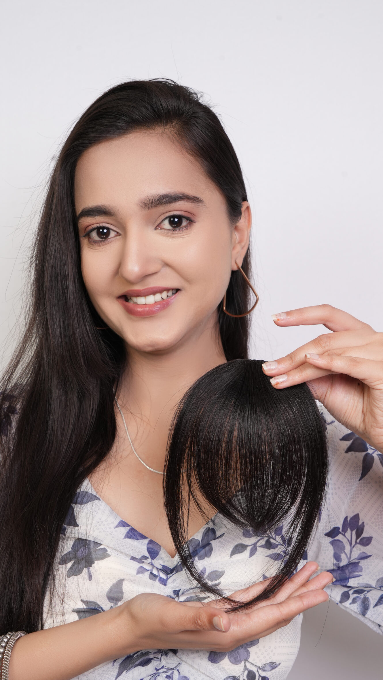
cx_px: 197
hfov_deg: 20.4
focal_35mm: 59
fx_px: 1065
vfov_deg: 35.4
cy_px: 356
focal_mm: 52
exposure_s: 1/125
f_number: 10
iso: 500
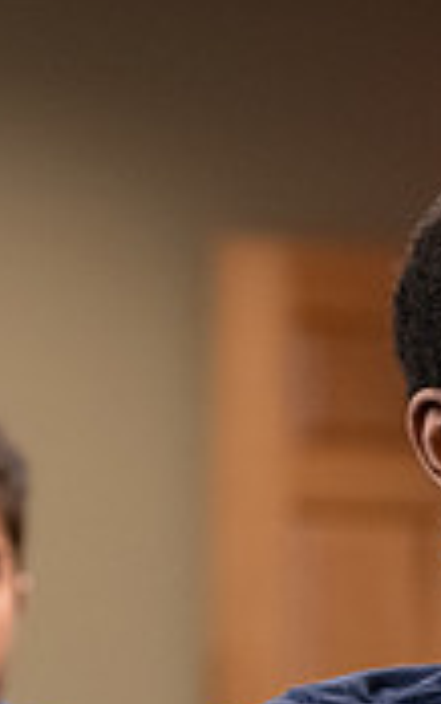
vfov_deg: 7.5
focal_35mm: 279
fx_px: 5356
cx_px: 506
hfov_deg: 4.7
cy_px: 637
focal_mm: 82
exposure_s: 1/200
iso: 2500
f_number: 3.2
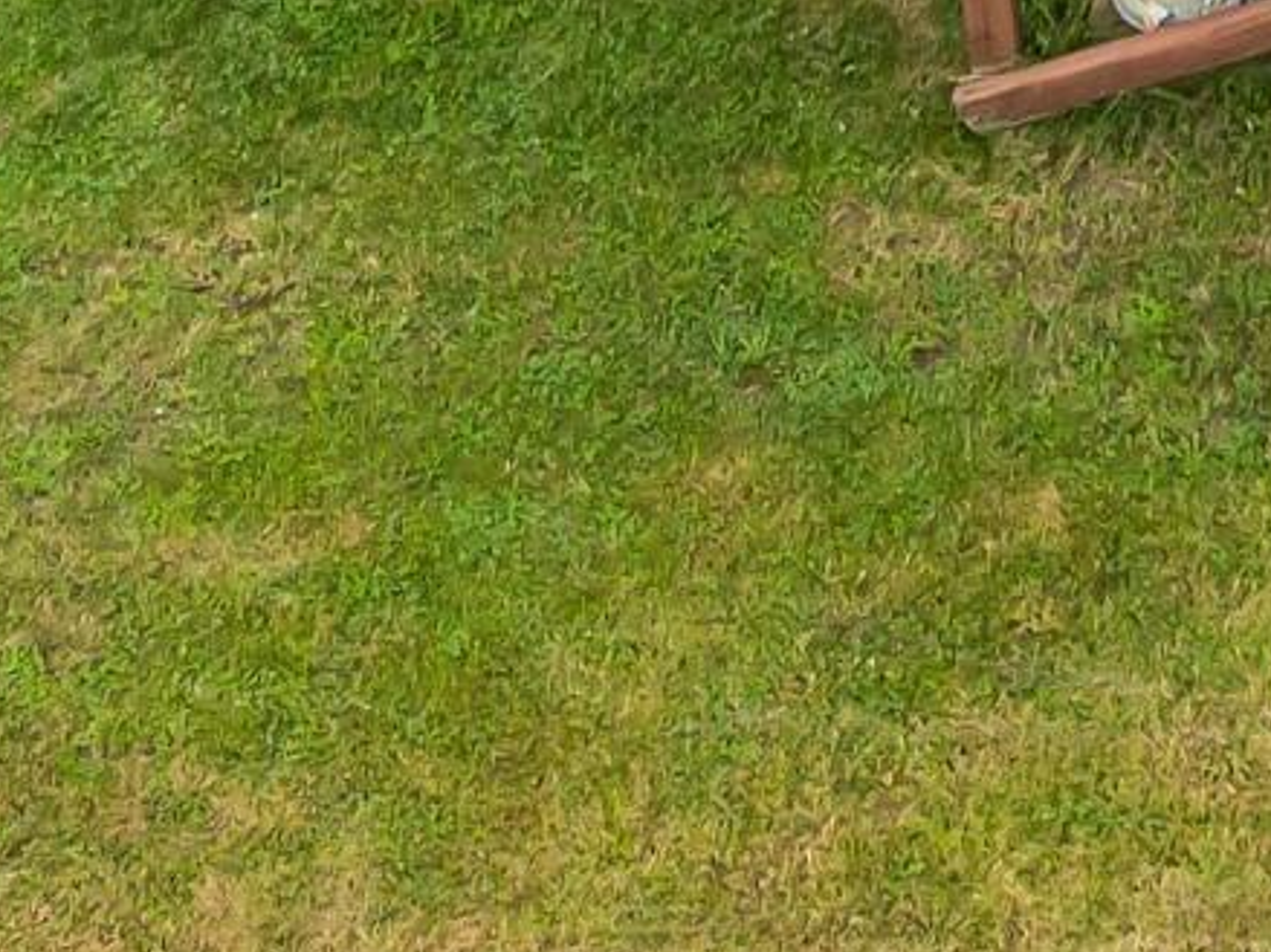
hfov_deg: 11.5
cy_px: -1849
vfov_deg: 7.9
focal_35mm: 164
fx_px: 6020
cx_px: 1989
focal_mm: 12.29
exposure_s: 1/1000
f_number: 2.8
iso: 110
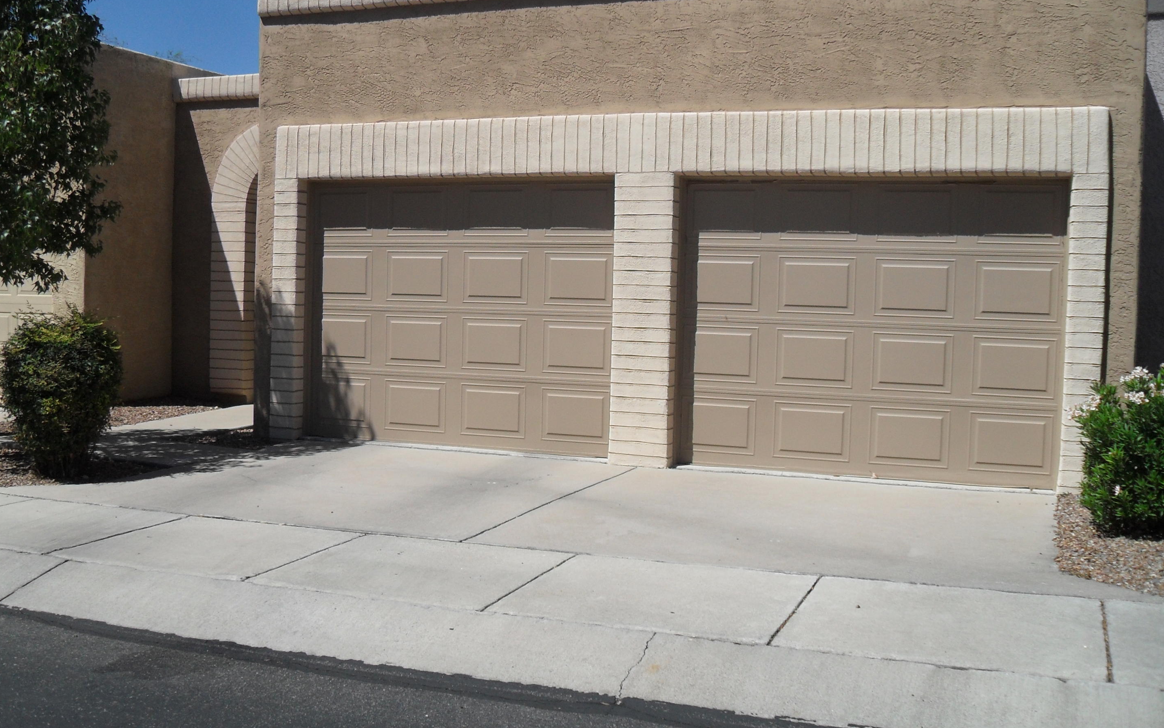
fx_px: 1237
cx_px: 562
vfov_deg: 32.7
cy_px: 323
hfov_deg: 50.4
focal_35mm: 39
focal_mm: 6.2
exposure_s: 1/250
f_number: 8.9
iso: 100
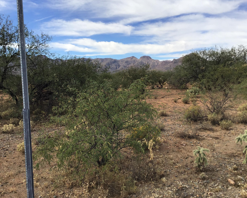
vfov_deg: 44.5
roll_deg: +1.7
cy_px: 100
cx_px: 126
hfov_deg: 54.2
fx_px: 241
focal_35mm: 33
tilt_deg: -7.5
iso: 25
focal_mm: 3.3
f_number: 2.4
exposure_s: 1/1199
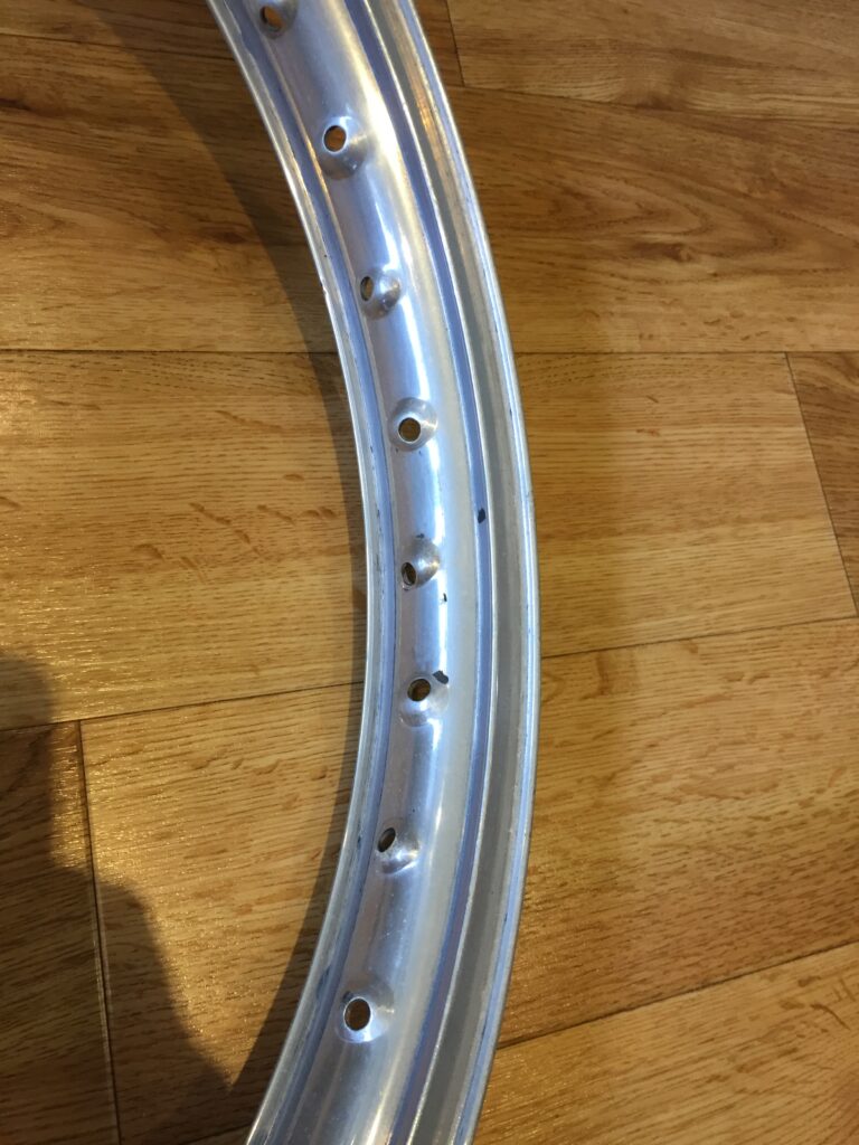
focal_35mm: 29
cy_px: 572
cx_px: 430
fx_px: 960
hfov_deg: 48.2
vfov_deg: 61.7
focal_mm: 4.15
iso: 50
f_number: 2.2
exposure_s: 1/33
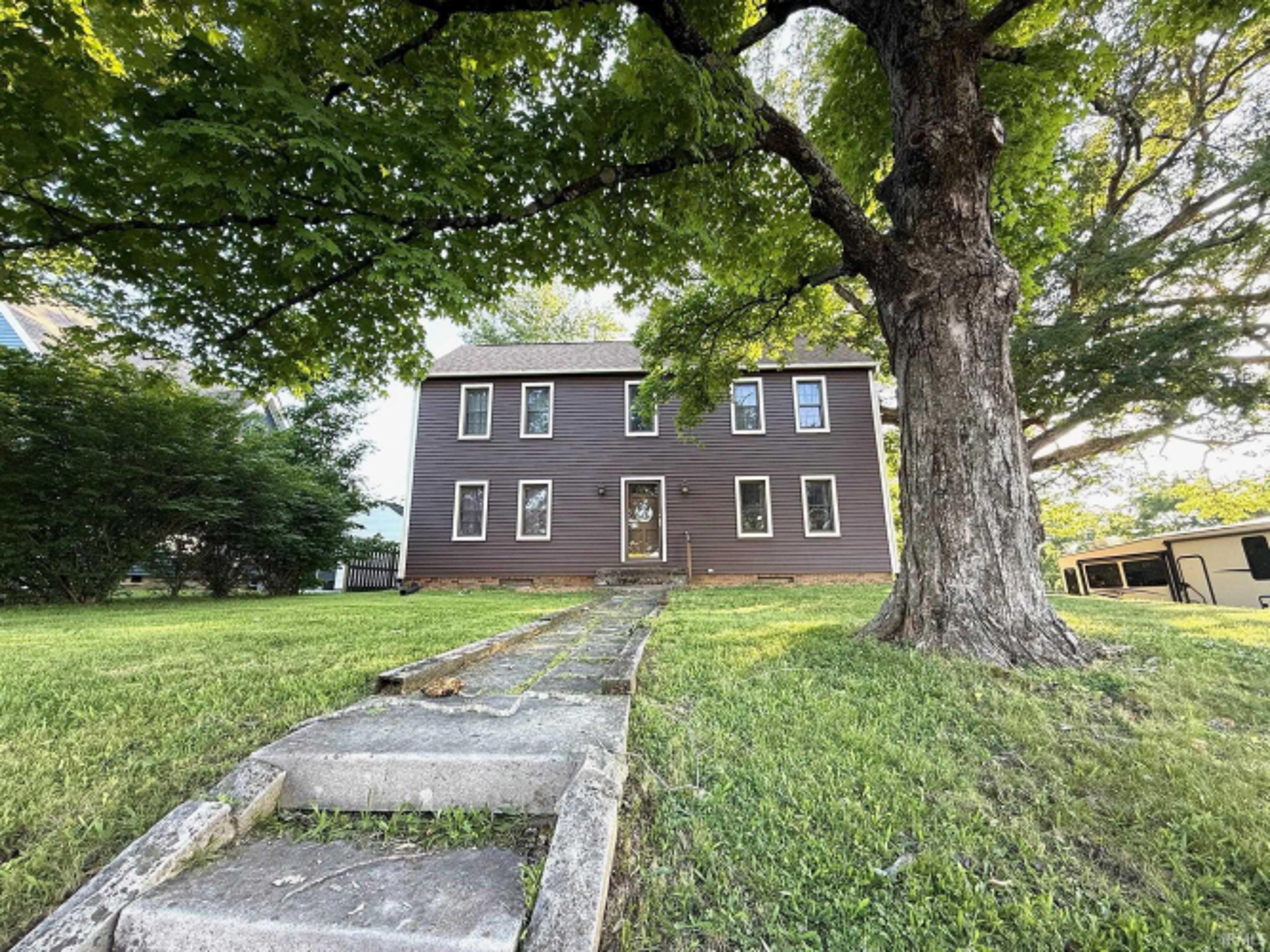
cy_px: 476
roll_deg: +0.6
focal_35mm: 14
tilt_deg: +12.4
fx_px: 514
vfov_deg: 85.7
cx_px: 635
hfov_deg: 102.1
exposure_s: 1/107
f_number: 2.2
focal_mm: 2.22
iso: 64
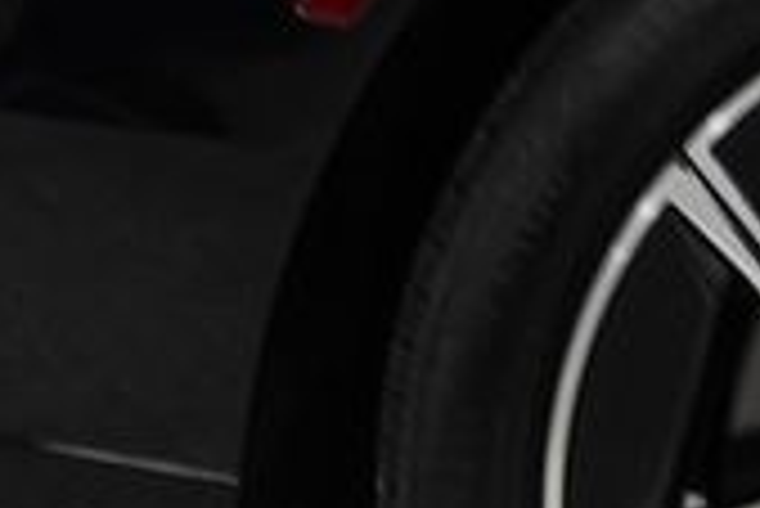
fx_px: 3359
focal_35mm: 159
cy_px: 308
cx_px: 1030
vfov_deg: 8.6
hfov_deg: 12.5
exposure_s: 1/40
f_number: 3.2
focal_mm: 28
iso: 250
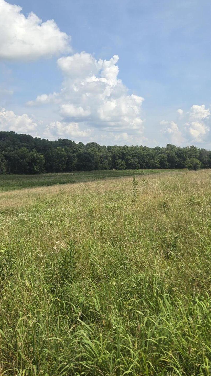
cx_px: 118
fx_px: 348
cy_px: 156
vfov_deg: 56.3
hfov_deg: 33.7
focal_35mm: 35
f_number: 1.8
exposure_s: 1/2828
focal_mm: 5.4
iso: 25
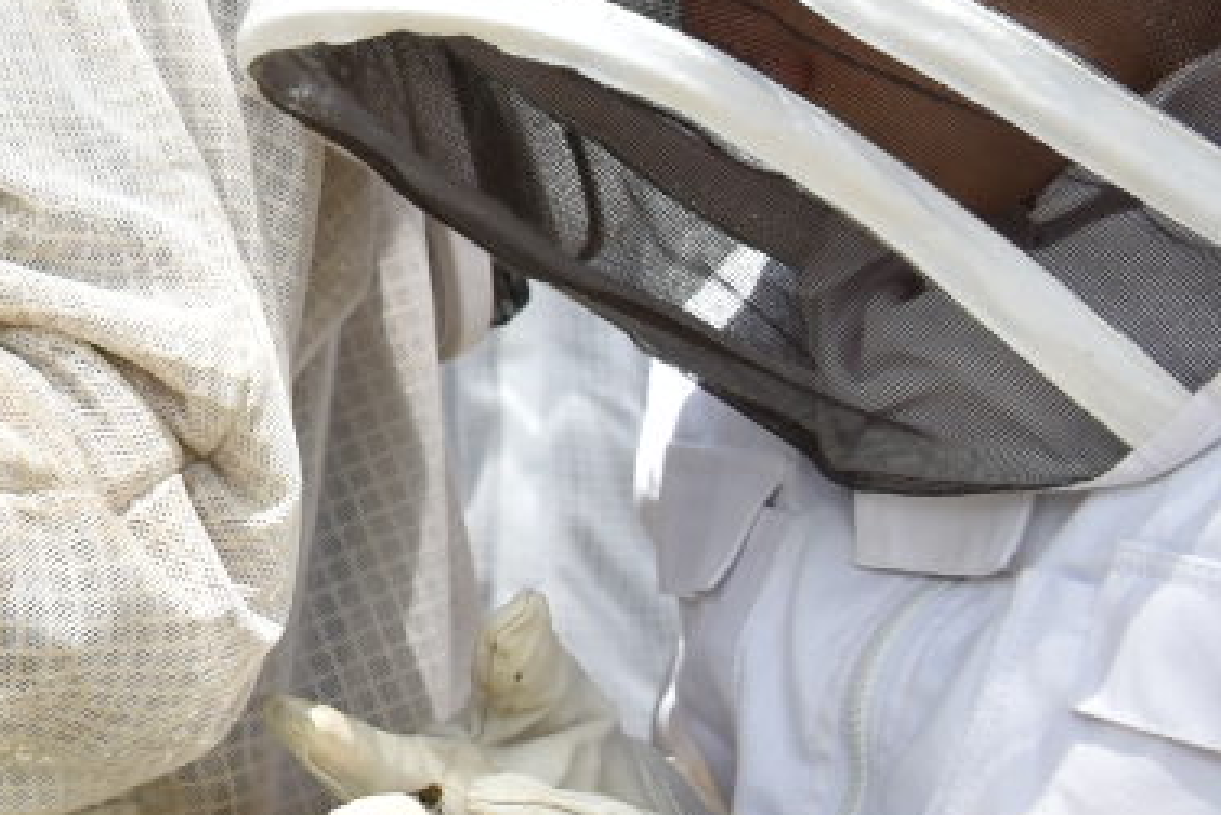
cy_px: -188
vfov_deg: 9.5
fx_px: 4818
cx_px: -1289
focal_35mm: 142
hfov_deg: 12.5
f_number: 4
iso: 100
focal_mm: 22
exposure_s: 1/200
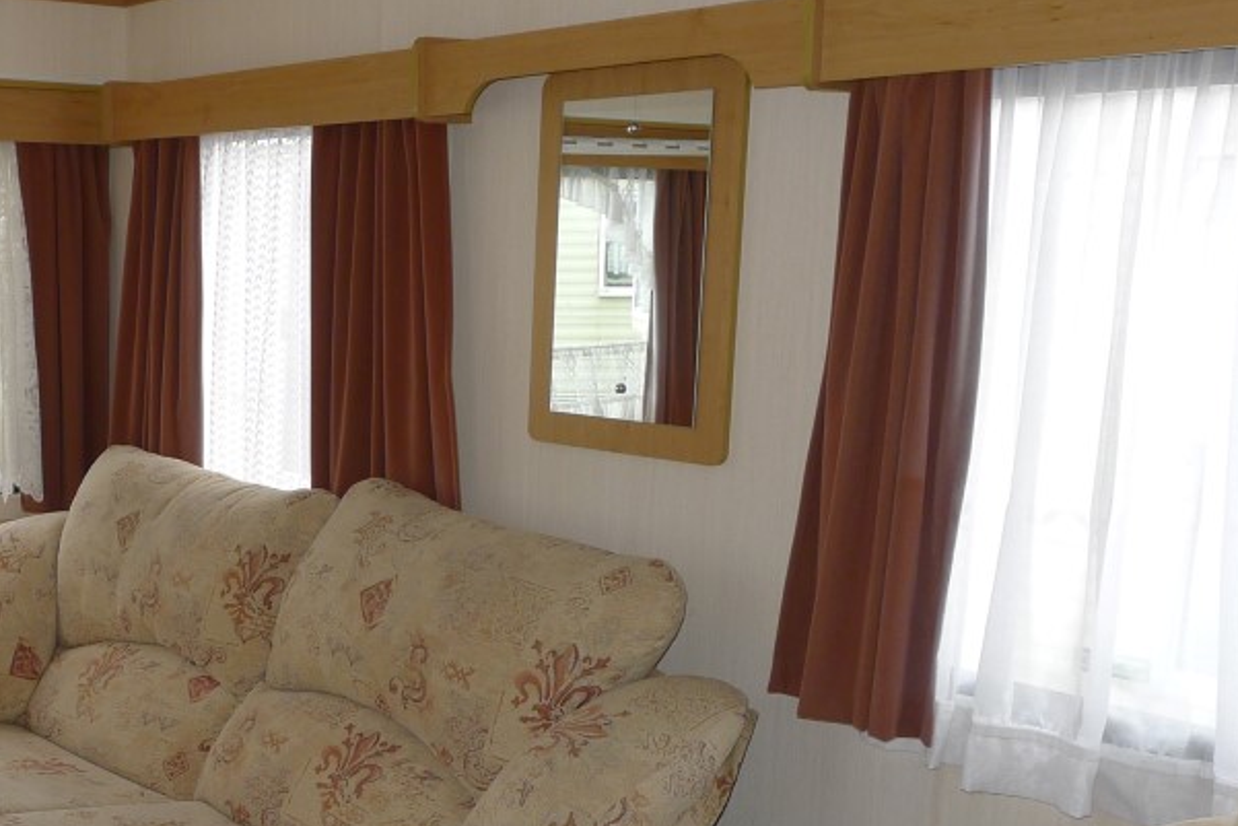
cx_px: 160
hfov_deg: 40.0
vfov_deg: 29.1
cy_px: 548
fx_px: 1582
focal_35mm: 46
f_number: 2.8
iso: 100
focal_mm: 5.1
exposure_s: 1/200
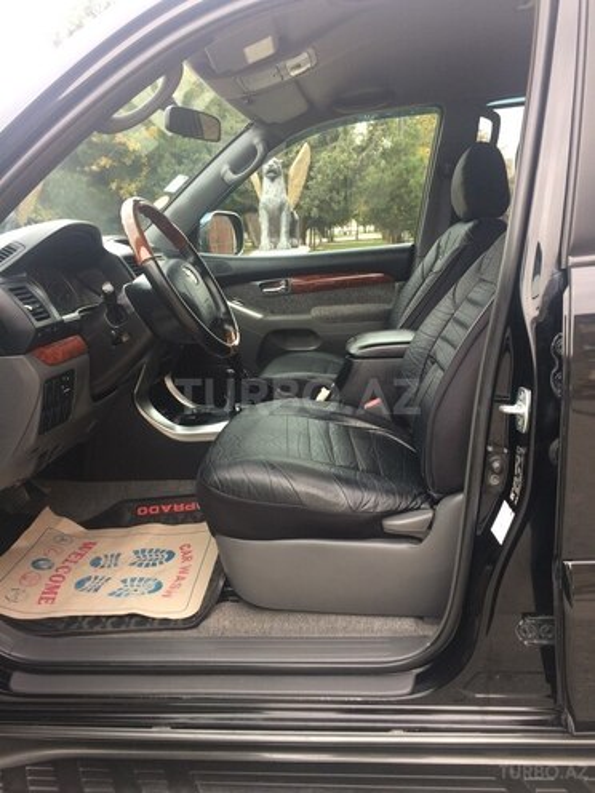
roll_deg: +2.0
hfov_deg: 48.2
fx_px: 665
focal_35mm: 29
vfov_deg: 61.7
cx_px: 298
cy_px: 396
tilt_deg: -17.5
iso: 40
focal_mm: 4.15
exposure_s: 1/100
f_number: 2.2
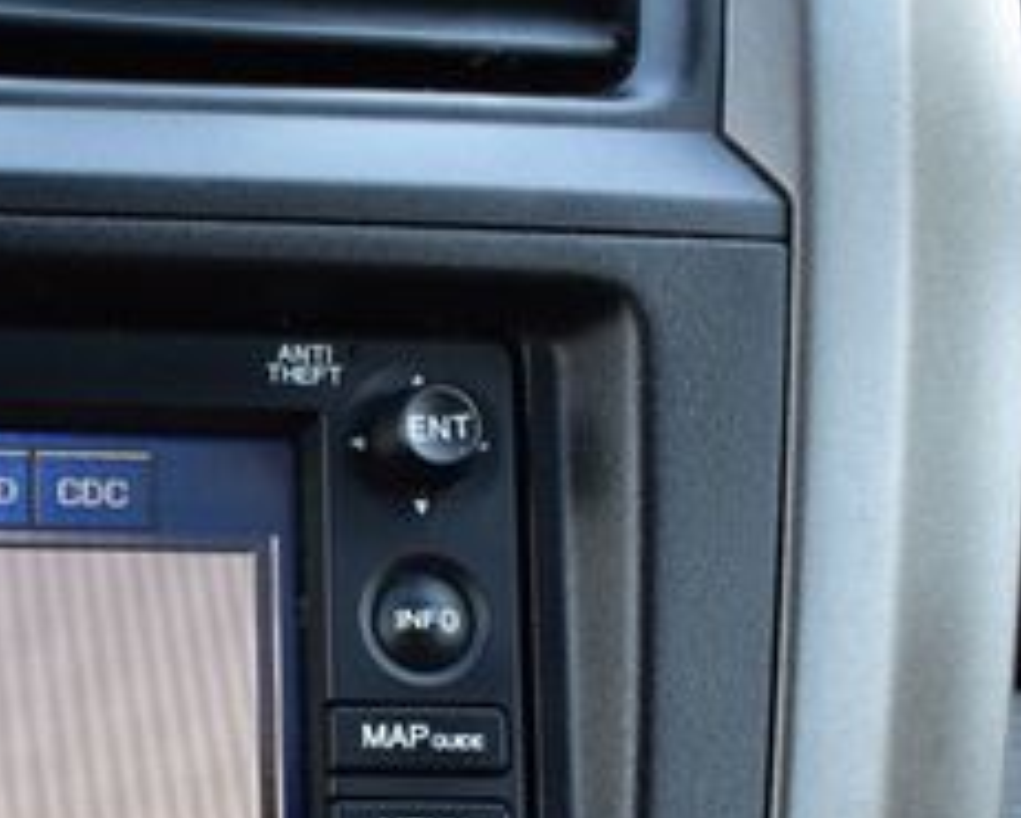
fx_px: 3295
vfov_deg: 13.8
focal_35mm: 109
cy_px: 898
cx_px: -283
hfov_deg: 16.7
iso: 400
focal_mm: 28
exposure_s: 1/25
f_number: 7.1
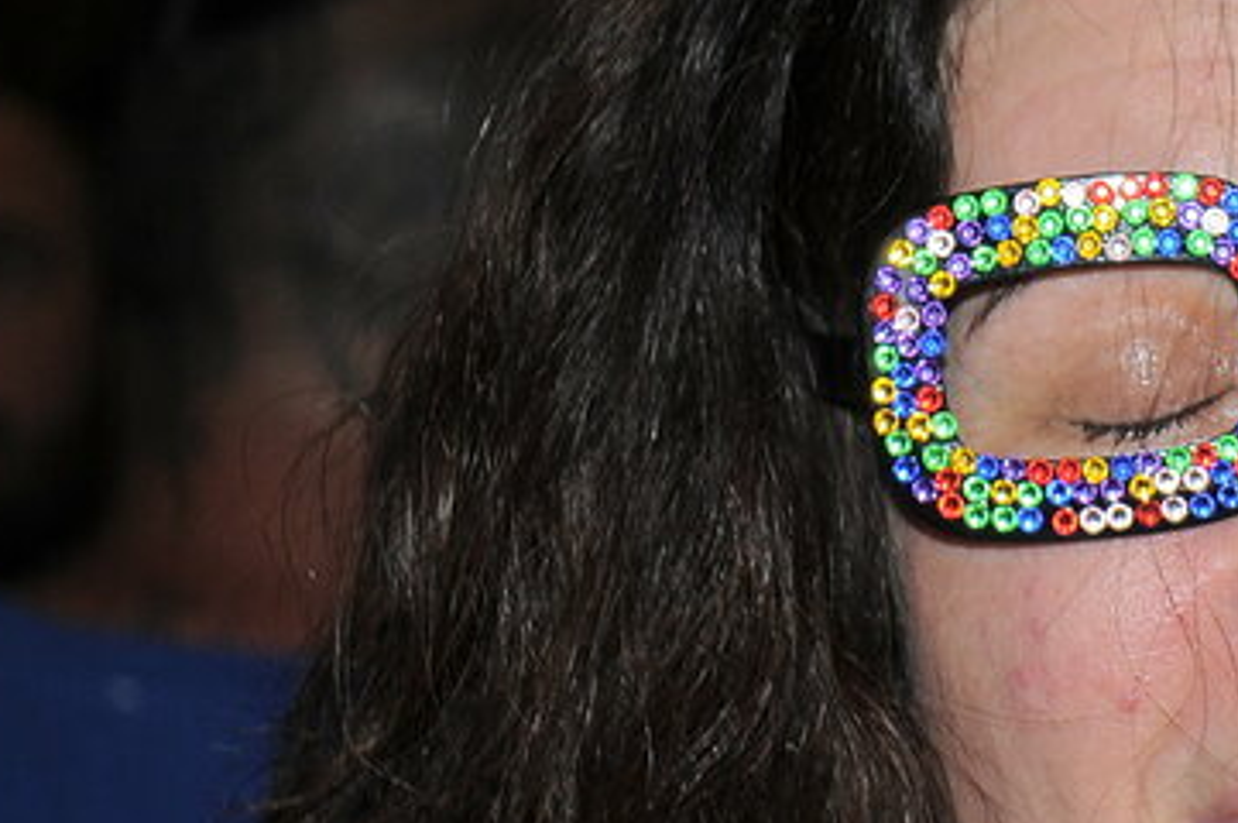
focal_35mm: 193
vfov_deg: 7.1
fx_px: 6631
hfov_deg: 10.4
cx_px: 1663
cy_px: 283
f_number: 3.8
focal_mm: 38
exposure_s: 1/60
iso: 200
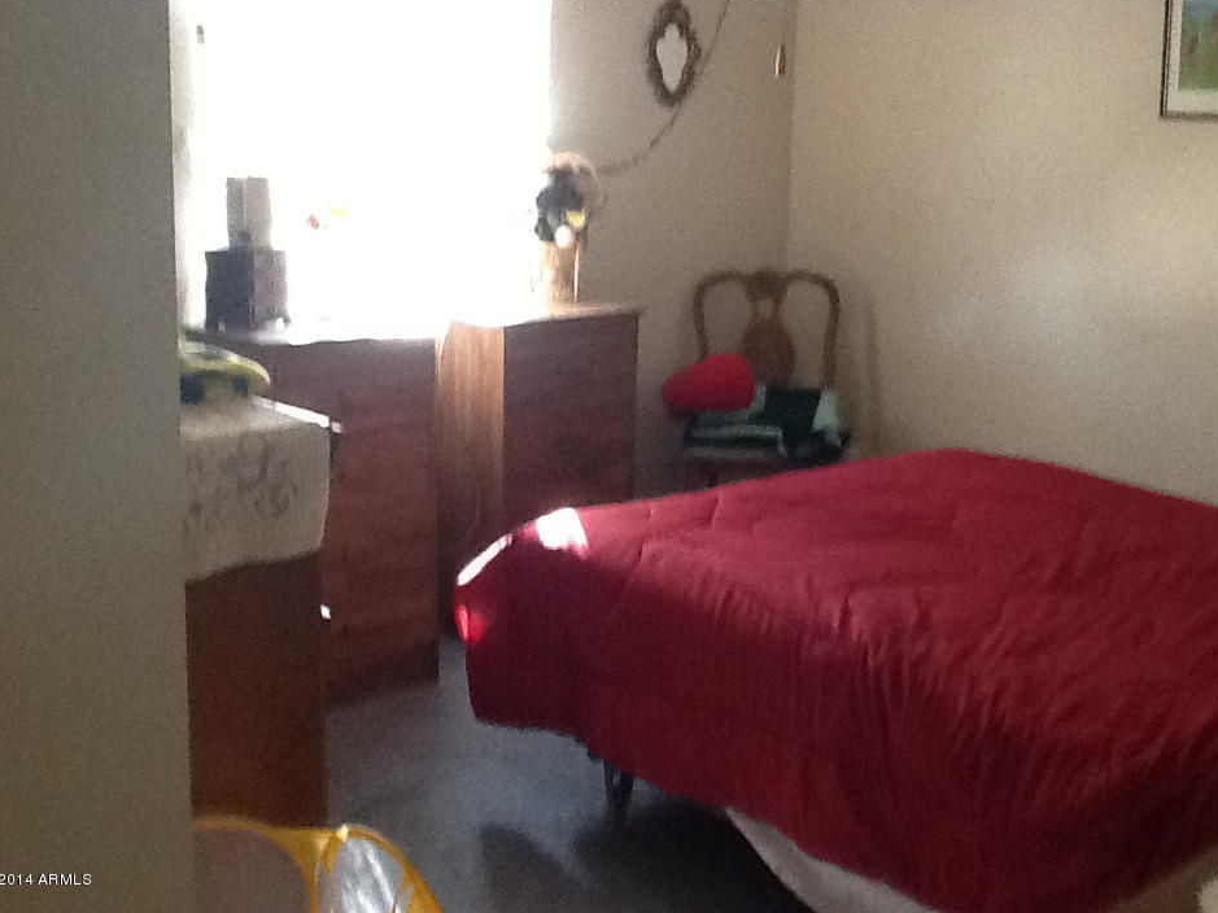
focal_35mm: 45
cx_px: 601
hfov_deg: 42.1
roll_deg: -1.9
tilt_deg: -9.5
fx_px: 1583
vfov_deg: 32.2
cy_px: 447
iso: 250
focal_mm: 2.03
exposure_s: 1/30
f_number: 2.4
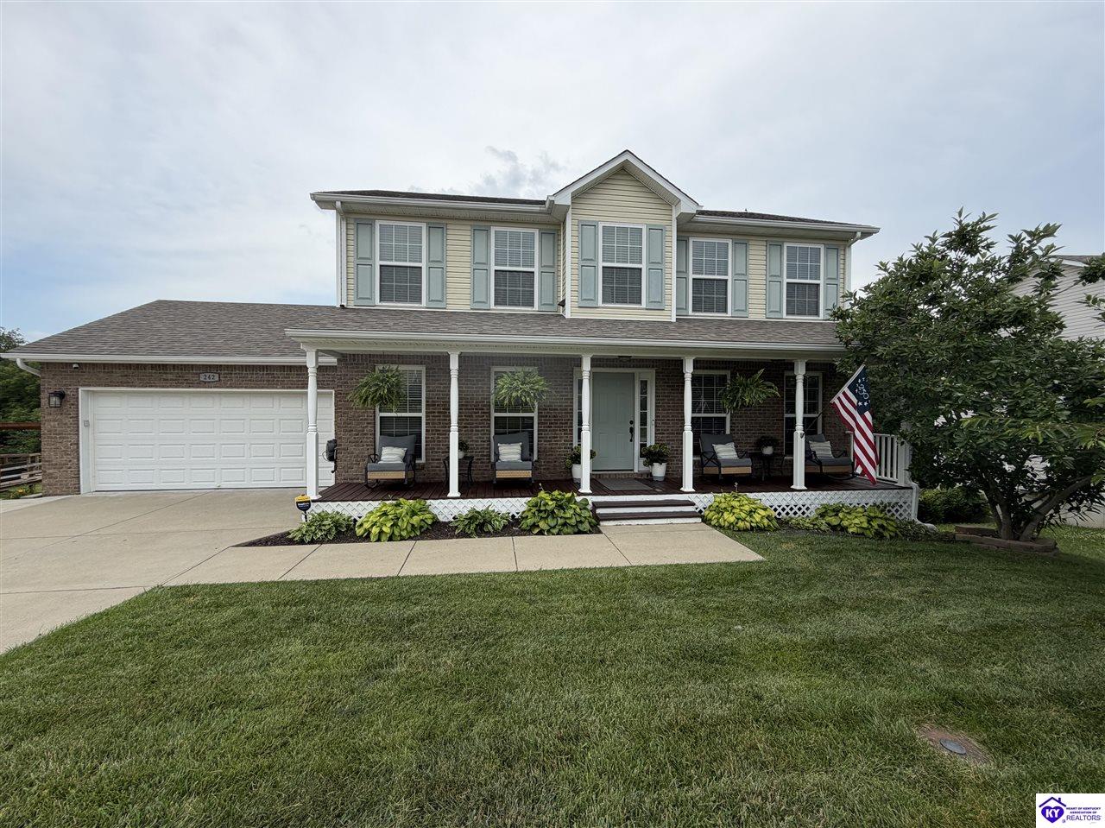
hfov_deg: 102.1
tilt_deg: +0.1
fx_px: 447
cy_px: 414
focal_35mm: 14
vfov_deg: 85.6
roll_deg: +0.4
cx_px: 552
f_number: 2.2
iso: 40
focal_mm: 2.22
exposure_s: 1/770
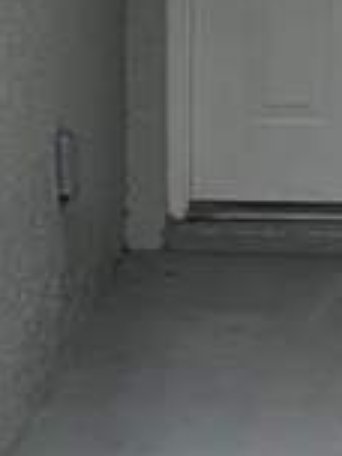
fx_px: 2398
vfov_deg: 10.8
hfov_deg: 8.1
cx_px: 357
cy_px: 48
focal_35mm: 182
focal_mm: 5.1
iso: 50
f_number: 1.6
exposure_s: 1/810
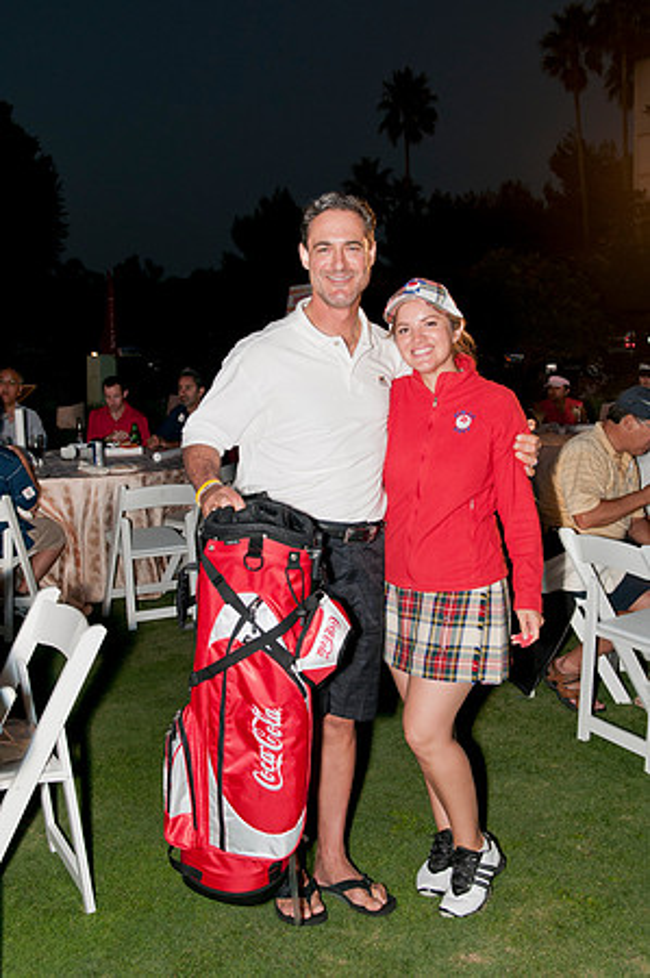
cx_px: 325
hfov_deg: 34.1
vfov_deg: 49.6
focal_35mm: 39
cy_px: 489
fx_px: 1059
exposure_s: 1/60
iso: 220
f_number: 5
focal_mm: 26
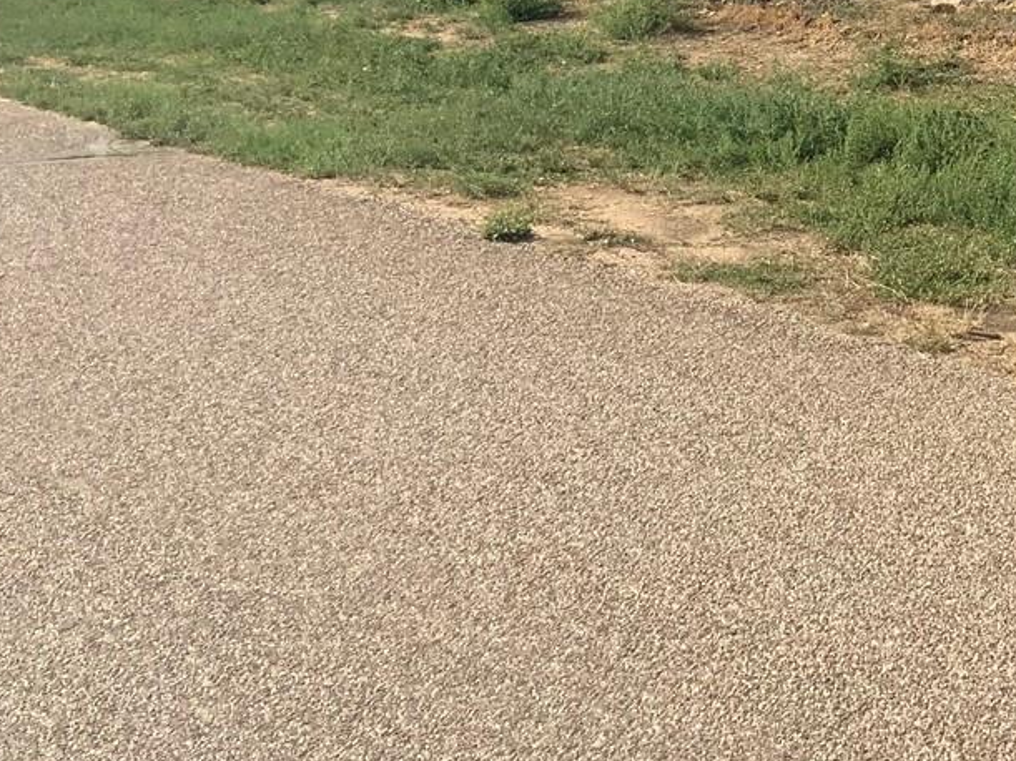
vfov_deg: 18.8
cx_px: 1039
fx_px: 2230
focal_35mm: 76
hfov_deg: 24.4
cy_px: -8
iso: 16
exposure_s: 1/1848
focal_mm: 3
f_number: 1.8
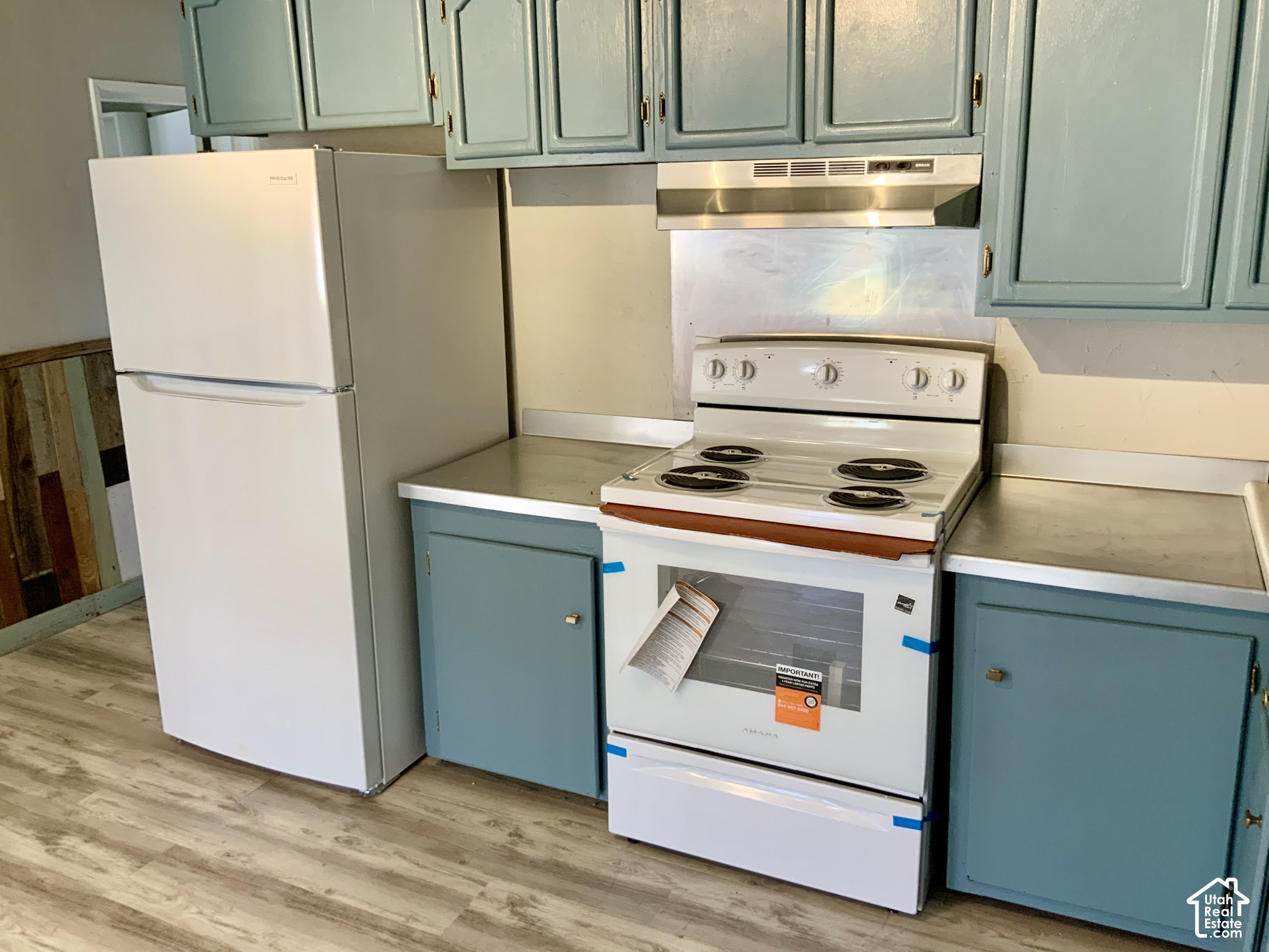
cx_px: 634
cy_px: 476
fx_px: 1063
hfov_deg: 61.7
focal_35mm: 29
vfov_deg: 48.2
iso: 64
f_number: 1.8
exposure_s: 1/60
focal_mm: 3
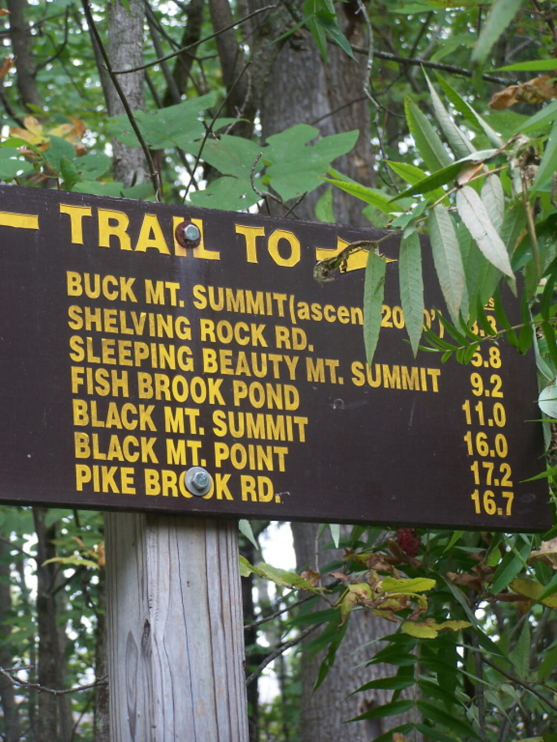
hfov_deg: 12.7
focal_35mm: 117
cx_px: 278
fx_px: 2510
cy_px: 371
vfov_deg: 16.8
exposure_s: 1/100
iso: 80
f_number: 3.2
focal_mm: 19.4
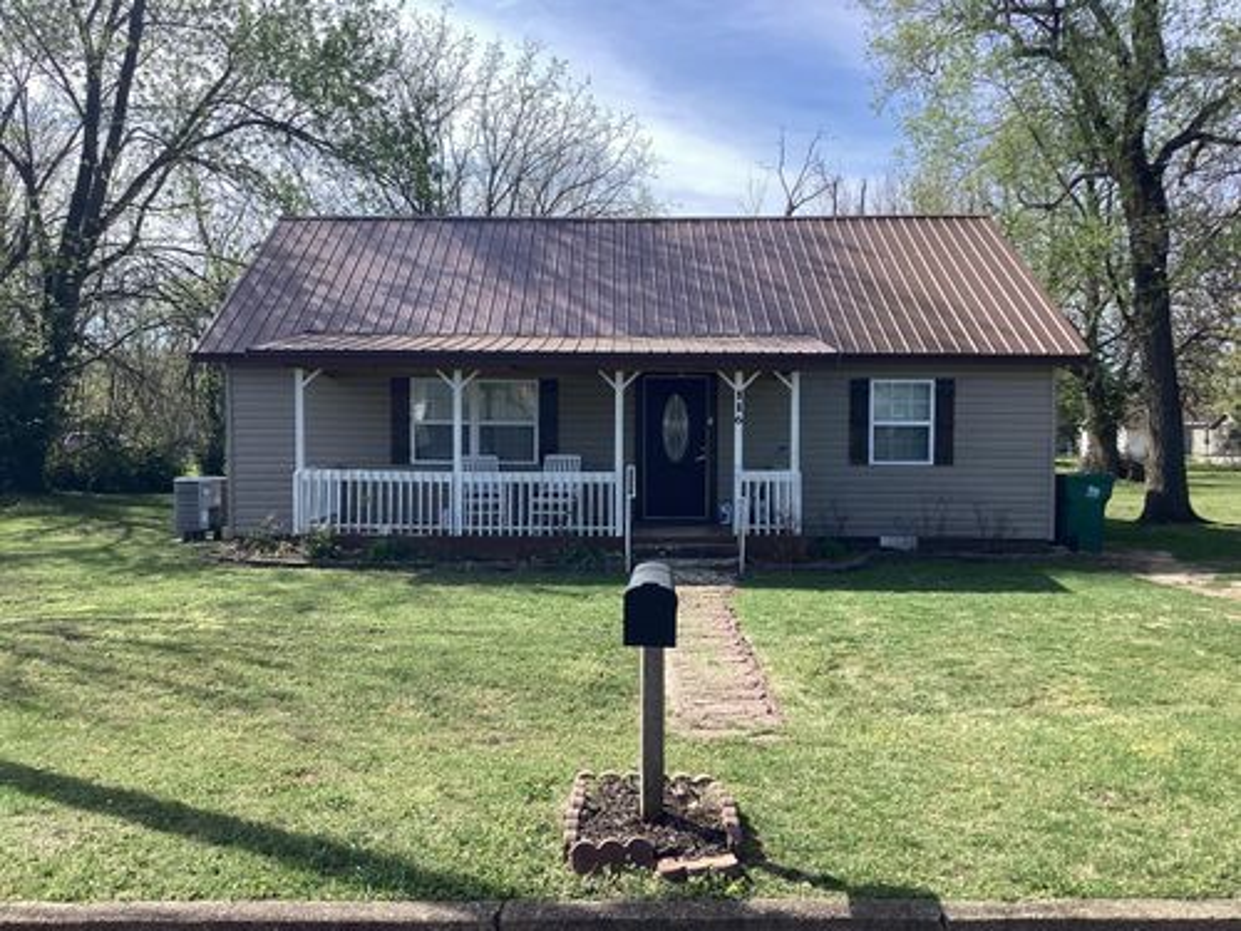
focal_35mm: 31
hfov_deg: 58.4
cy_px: 466
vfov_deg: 45.4
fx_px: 1111
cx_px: 620
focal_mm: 3.3
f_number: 2.4
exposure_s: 1/886
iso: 25
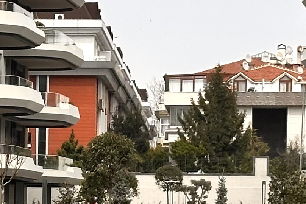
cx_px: 3
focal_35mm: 249
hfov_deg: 8.2
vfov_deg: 5.5
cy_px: 312
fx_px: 2117
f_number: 1.78
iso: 64
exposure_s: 1/2976
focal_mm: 6.86
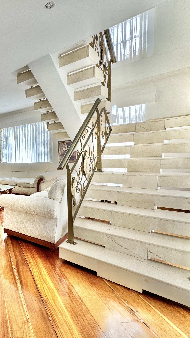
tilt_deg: -5.5
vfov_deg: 83.8
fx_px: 188
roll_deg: +4.2
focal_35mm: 21
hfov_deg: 41.0
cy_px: 173
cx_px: -27
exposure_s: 1/99
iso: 100
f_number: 2.2
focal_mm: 2.22
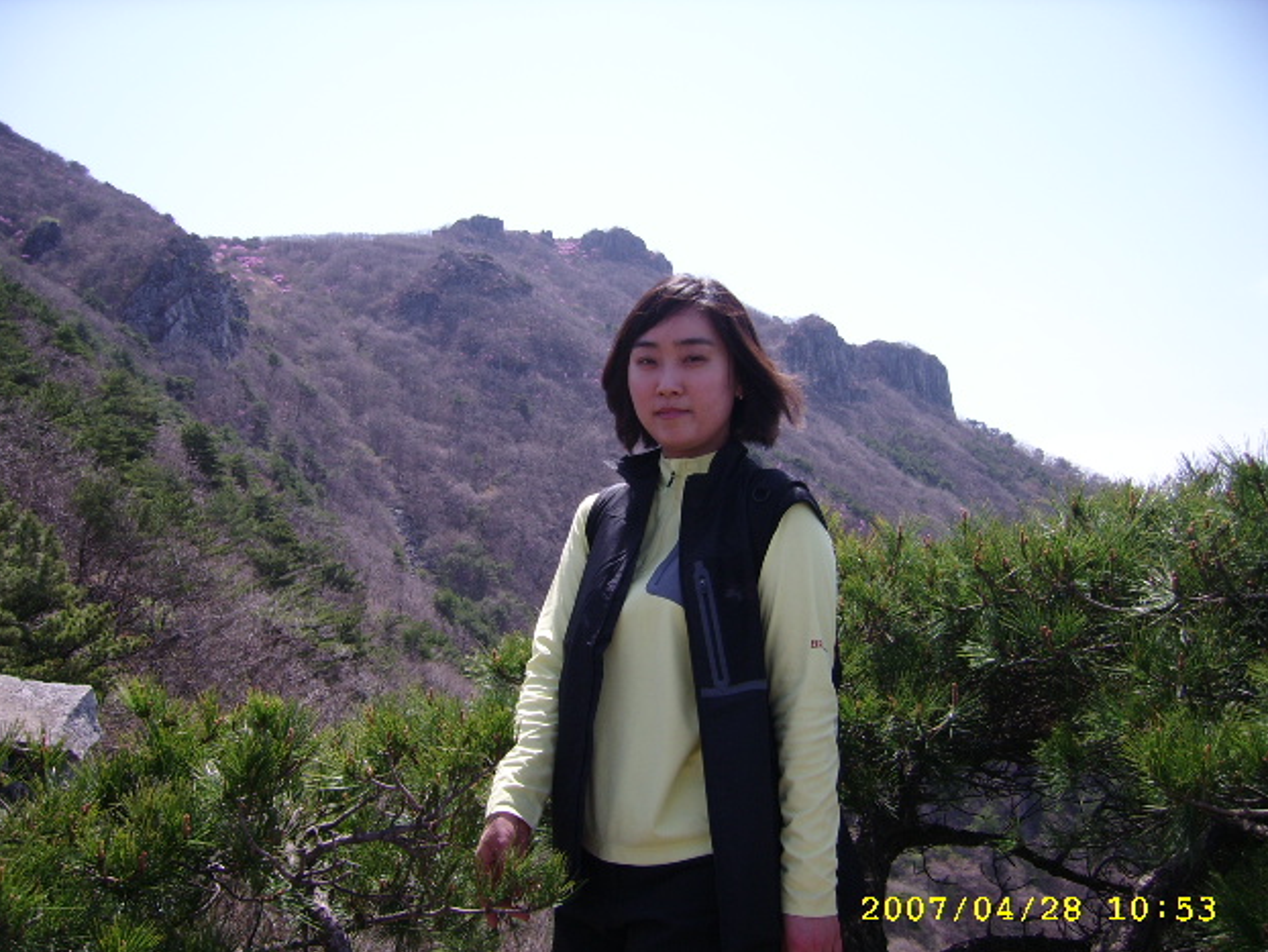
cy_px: 483
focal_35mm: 36
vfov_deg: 39.7
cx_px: 624
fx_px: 1319
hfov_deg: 51.3
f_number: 2.8
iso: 50
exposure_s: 1/706
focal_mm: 5.95
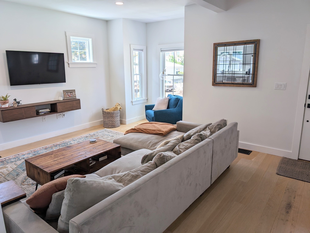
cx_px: 155
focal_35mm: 24
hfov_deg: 71.5
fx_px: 215
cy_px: 116
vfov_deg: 56.9
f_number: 1.68
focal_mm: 6.9
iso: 24
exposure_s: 1/123
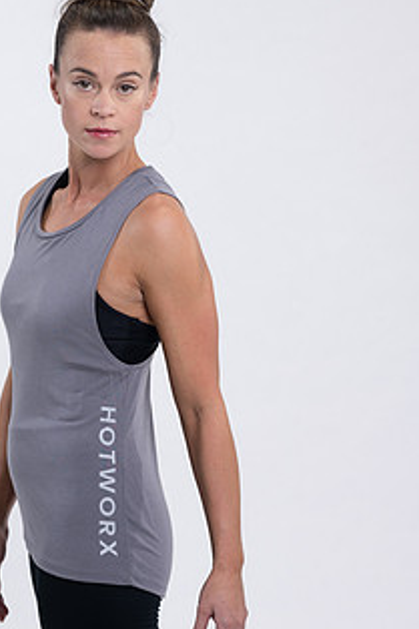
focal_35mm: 122
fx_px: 2132
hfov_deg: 11.2
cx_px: 160
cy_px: 298
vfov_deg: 16.8
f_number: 4
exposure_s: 1/125
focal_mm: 85
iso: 200
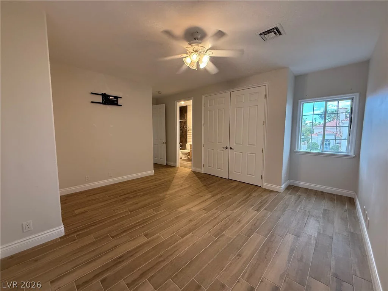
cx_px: 194
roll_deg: -0.2
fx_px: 157
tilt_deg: -4.7
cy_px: 146
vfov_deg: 85.7
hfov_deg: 102.1
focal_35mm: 14
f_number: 2.2
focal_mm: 2.22
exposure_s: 1/60
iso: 400
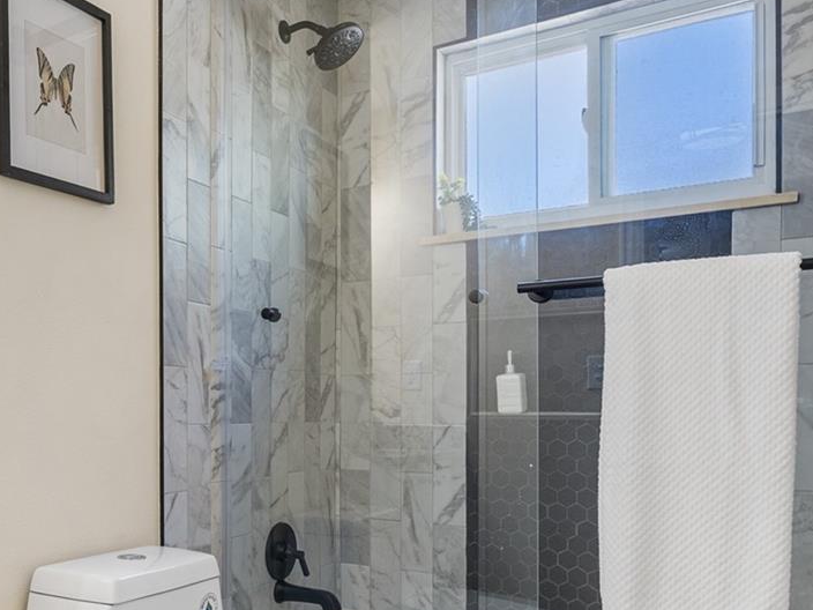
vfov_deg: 40.2
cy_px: 406
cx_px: 193
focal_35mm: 35
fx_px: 822
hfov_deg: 50.2
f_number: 8
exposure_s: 1/100
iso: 200
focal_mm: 16
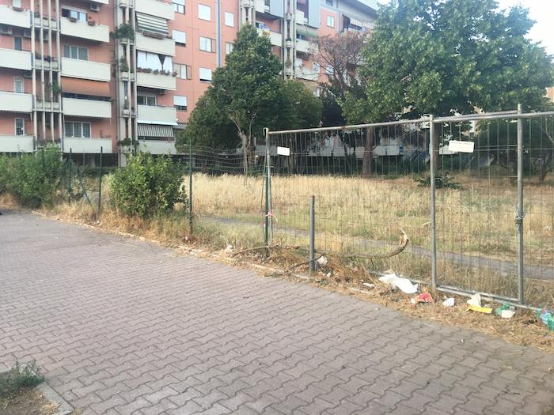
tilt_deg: -2.7
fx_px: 464
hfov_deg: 61.7
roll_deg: -0.9
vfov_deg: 48.2
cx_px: 277
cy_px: 208
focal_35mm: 29
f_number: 2.2
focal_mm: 4.15
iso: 40
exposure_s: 1/33
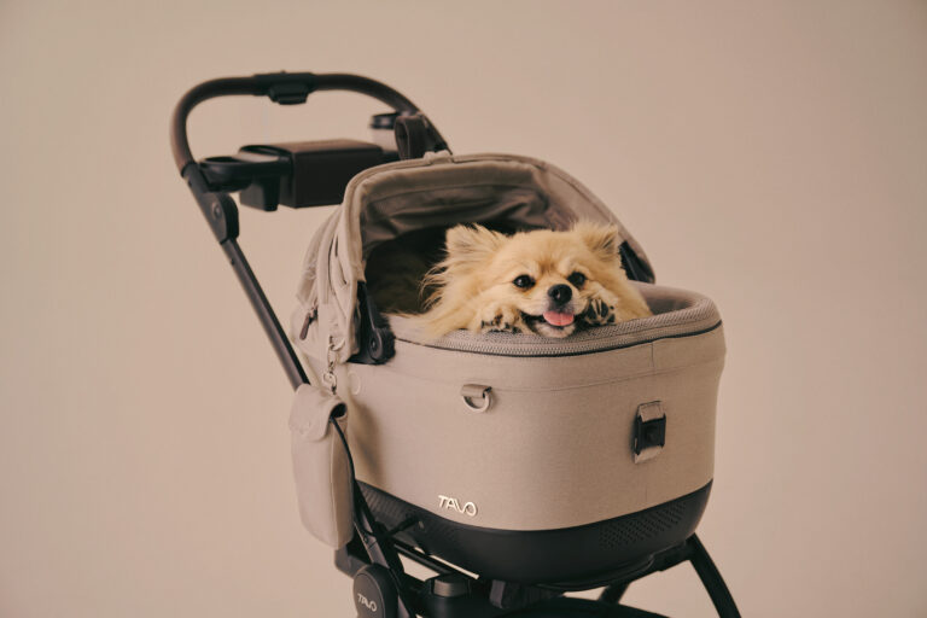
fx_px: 1210
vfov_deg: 28.6
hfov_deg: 41.9
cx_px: 464
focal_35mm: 47
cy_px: 309
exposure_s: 1/800
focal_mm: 47
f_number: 4
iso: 640
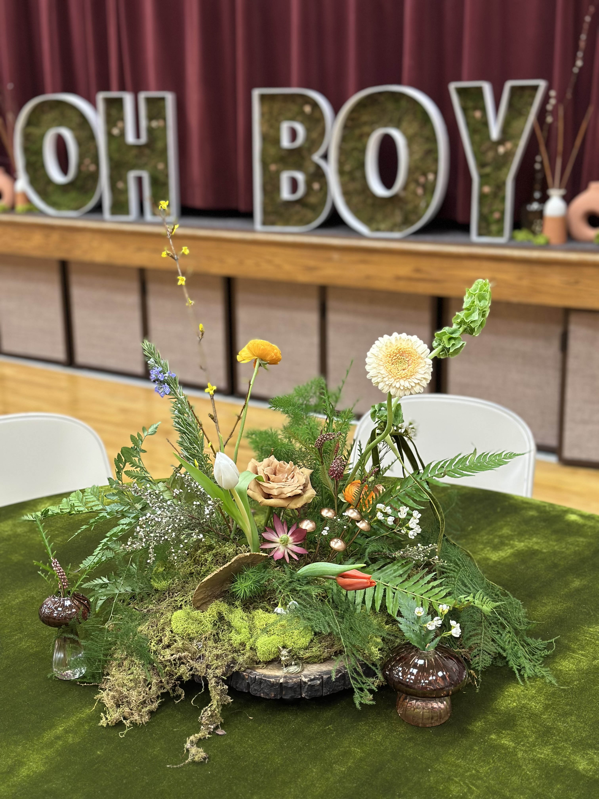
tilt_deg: -14.1
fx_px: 1107
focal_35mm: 48
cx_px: 300
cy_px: 400
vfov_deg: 39.7
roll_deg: +0.0
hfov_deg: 30.3
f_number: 1.78
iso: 200
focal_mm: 6.86
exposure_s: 1/60
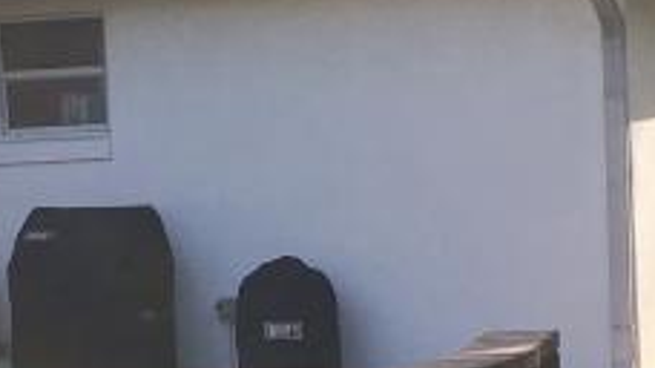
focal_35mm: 142
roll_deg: +2.1
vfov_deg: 8.5
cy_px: 210
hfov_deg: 15.1
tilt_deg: +0.2
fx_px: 2465
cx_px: 230
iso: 25
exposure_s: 1/523
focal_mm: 4.15
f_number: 2.2
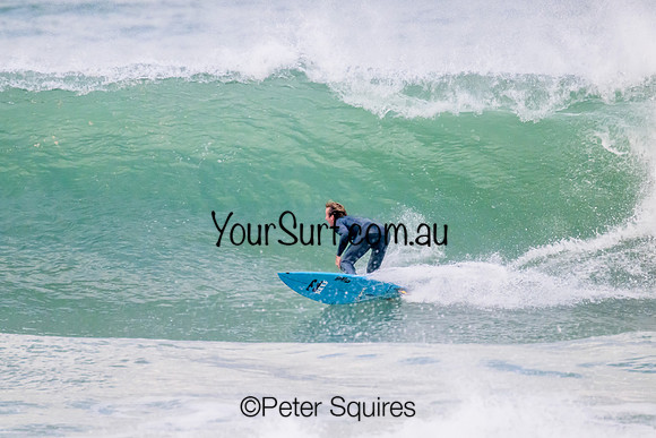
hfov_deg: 2.5
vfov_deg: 1.6
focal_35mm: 835
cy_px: 219
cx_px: 328
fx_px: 15225
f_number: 11
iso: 6400
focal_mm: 800
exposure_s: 1/2000
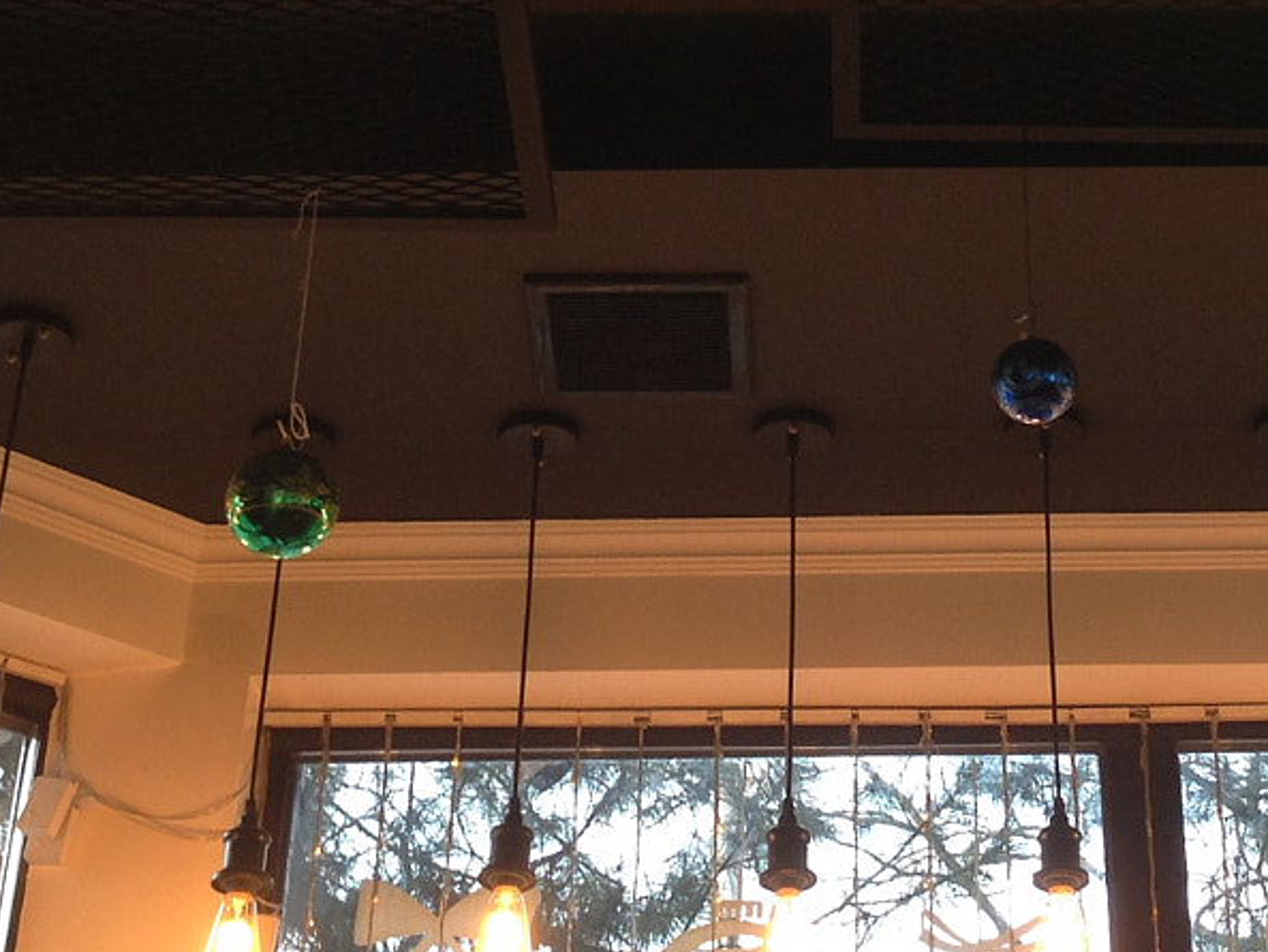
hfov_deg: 21.8
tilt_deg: +34.9
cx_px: 960
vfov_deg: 16.5
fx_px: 3261
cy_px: 186
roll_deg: +1.3
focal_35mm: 89
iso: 50
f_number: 2.4
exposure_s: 1/20
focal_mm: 4.12
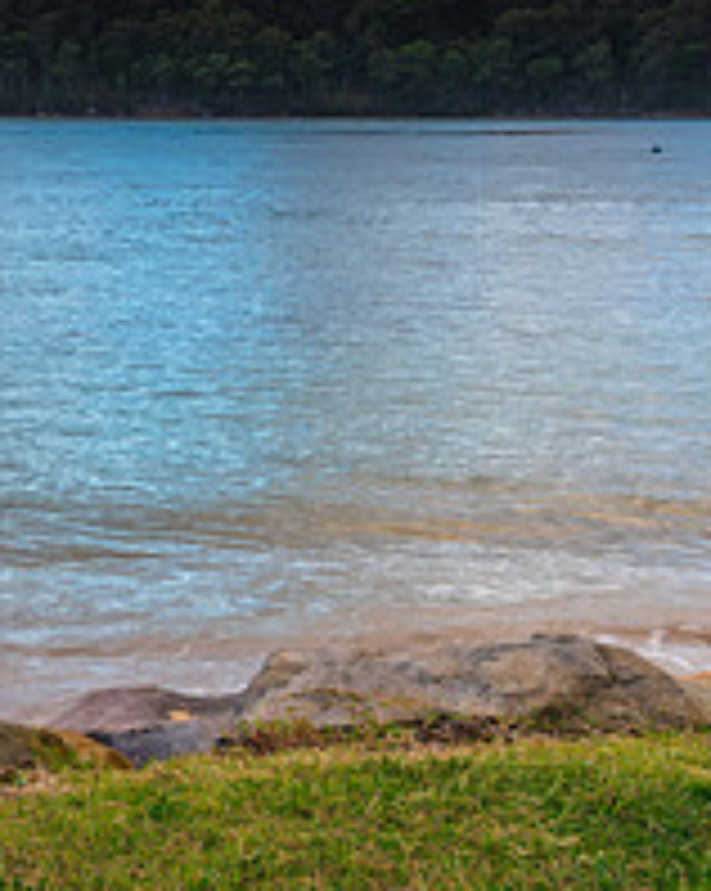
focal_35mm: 67
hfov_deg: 22.4
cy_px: 227
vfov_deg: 27.9
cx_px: 108
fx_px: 1765
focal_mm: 24
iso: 80
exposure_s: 1/3
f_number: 9
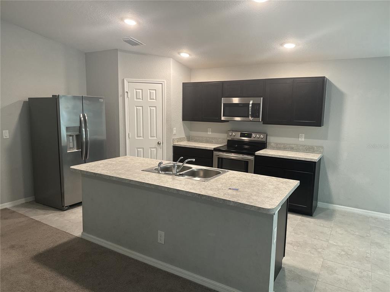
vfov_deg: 56.8
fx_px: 270
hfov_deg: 71.6
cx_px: 195
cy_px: 146
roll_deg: -1.0
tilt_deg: -7.5
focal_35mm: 24
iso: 200
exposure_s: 1/84
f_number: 1.78
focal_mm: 6.76
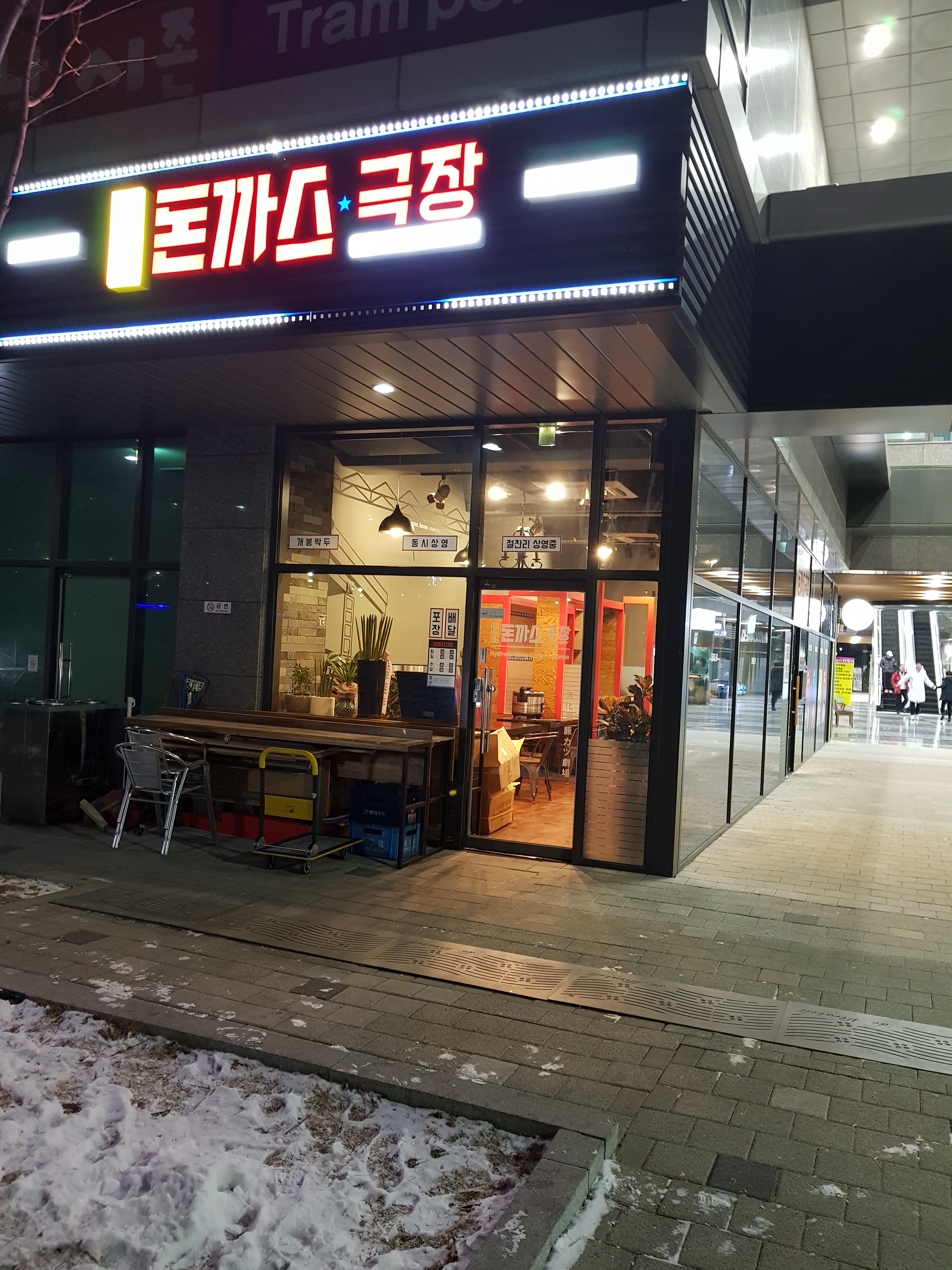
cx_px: 476
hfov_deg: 53.1
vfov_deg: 67.3
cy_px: 635
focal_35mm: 26
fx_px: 953
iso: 200
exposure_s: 1/13
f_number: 1.7
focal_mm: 4.2
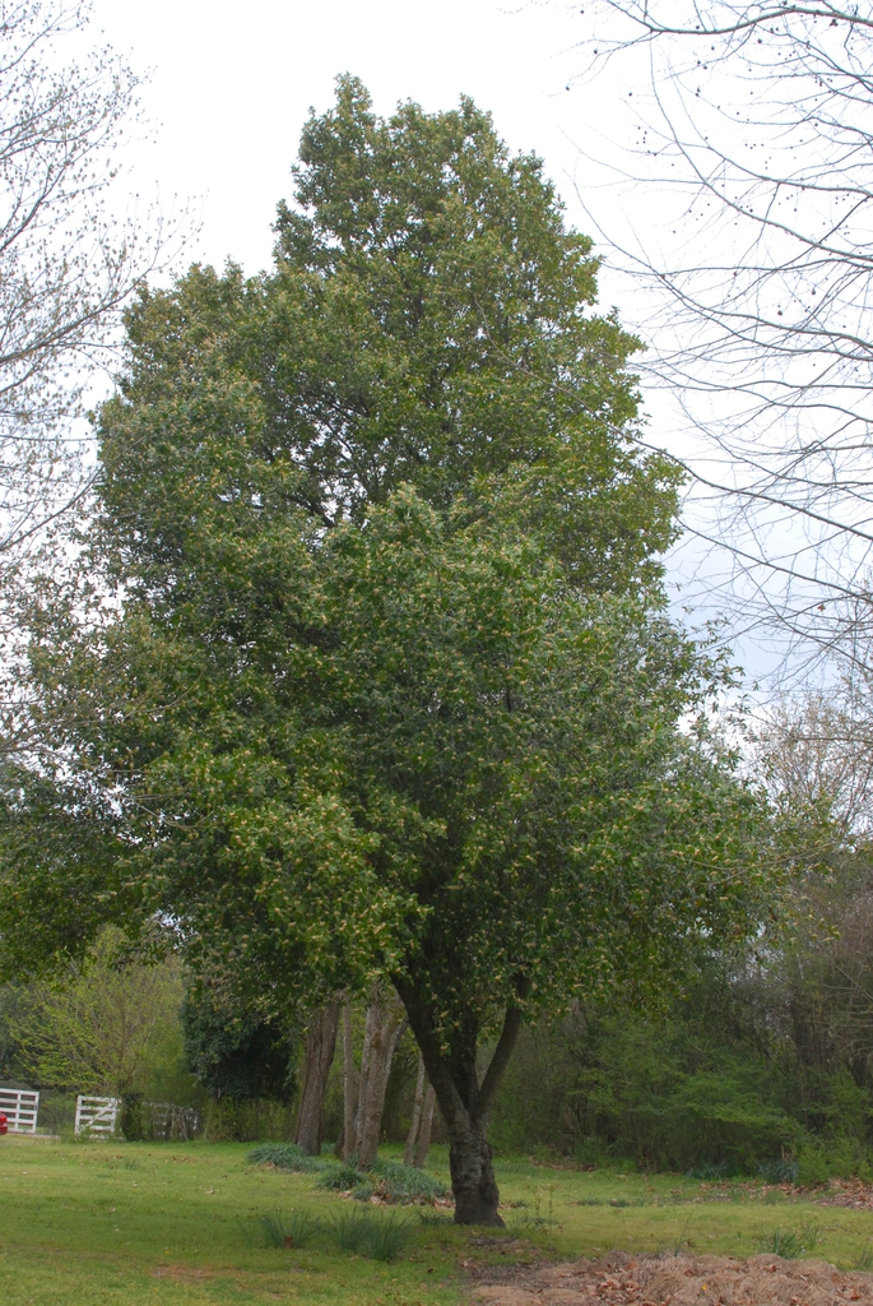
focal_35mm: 42
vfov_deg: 46.4
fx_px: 1524
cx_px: 436
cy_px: 653
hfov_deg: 32.0
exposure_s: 1/200
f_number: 7.1
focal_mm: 28
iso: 400
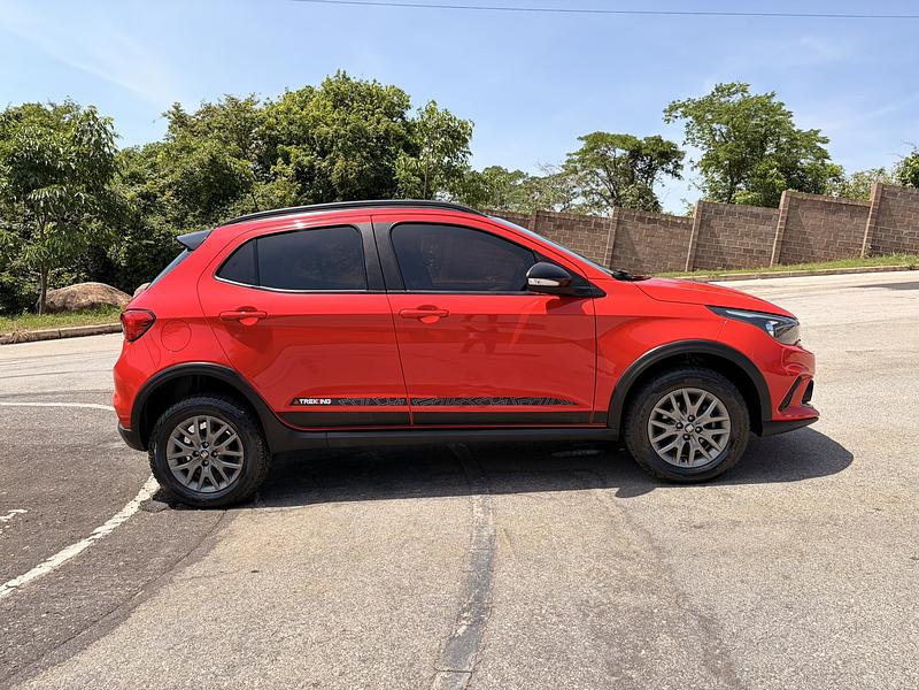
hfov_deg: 67.3
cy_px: 345
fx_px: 690
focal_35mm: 26
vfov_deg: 53.1
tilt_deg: -4.9
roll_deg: -8.4
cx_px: 460
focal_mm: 5.96
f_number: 1.6
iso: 50
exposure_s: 1/1587
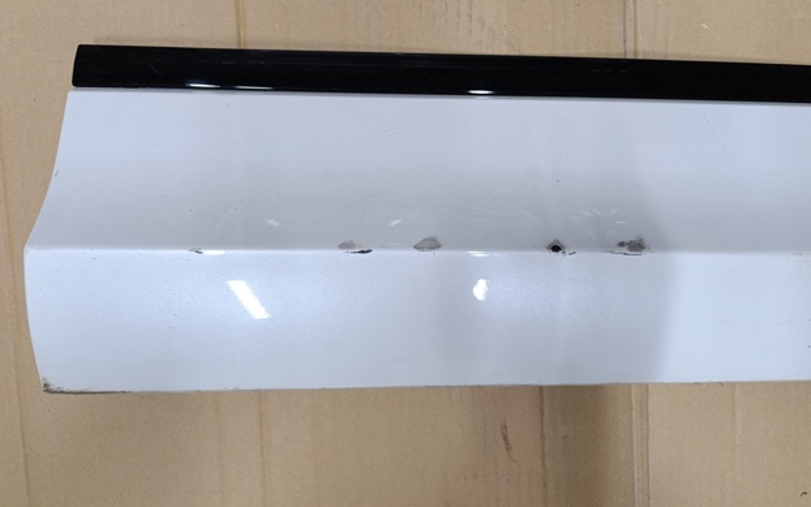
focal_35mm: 25
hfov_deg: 72.5
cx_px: 411
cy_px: 196
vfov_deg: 48.9
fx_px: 553
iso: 1000
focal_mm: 6.14
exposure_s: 1/100
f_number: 1.6
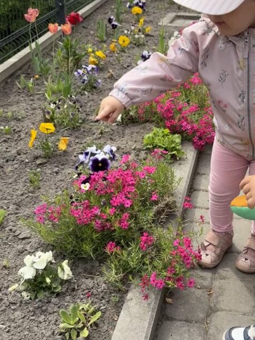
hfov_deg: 33.2
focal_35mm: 43
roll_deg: -3.0
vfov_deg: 43.9
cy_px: 165
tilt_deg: -27.5
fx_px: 422
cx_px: 179
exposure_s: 1/1048
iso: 50
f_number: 1.6
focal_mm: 5.96
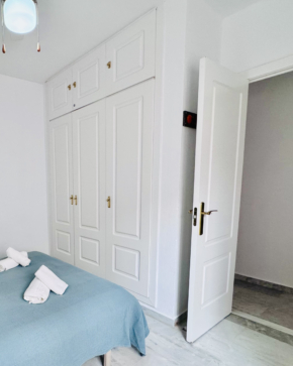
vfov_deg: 74.5
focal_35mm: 22
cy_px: 215
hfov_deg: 57.8
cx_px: 55
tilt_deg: -7.7
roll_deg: +1.7
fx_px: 239
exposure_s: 1/100
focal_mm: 2.22
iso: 200
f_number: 2.2
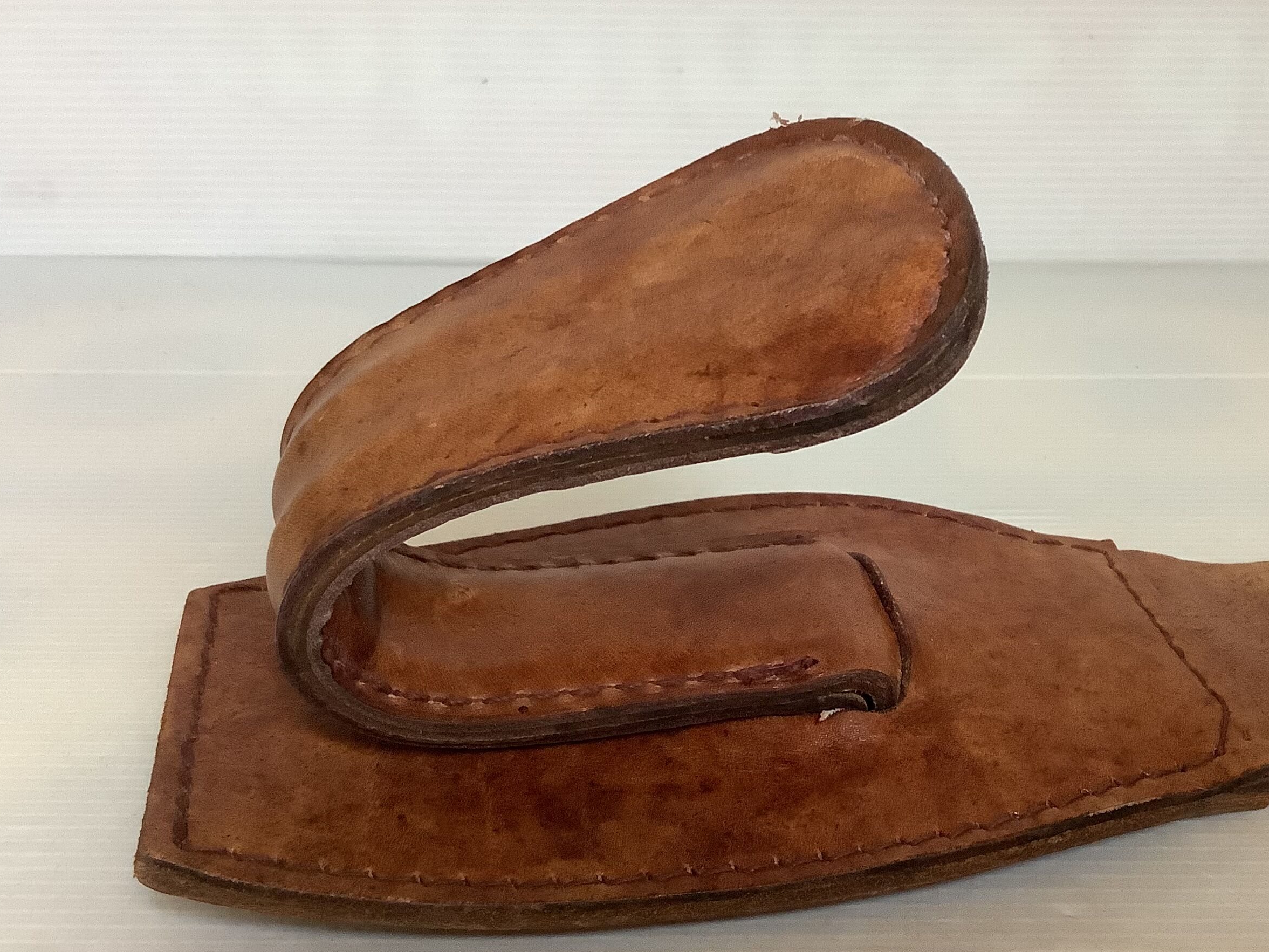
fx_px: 1576
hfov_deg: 43.3
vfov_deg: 33.6
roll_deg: +0.2
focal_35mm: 43
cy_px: 537
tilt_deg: -24.0
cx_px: 829
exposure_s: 1/60
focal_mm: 3.3
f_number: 2.4
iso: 320
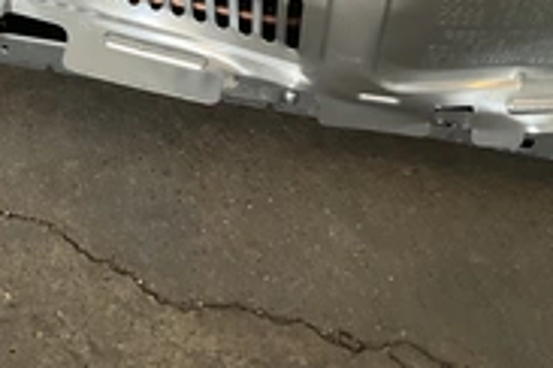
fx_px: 1014
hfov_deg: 28.7
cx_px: 6
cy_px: -81
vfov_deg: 19.3
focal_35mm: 66
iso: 125
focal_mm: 3
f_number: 1.8
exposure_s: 1/60
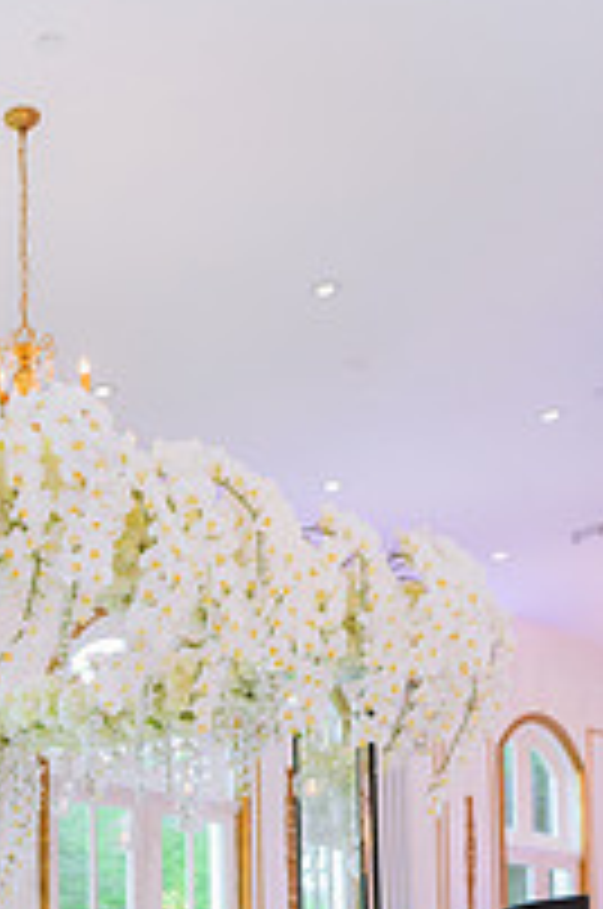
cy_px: 945
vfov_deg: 31.5
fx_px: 1462
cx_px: -63
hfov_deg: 22.0
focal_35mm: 58
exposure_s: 1/200
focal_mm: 26
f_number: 2.8
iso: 800
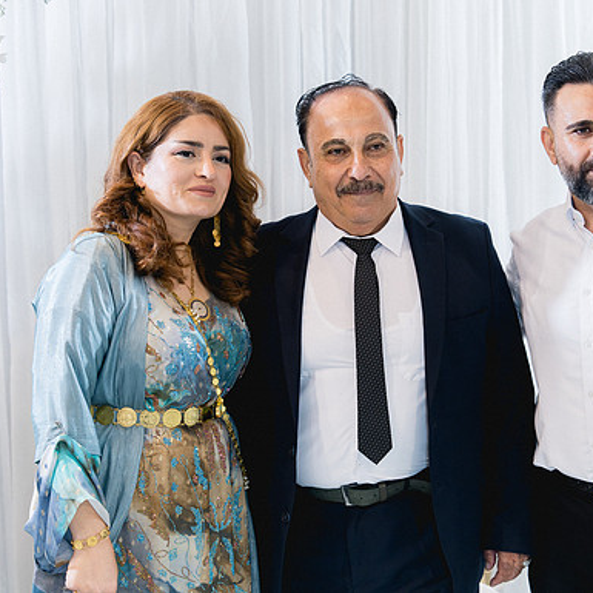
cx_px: 417
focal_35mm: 73
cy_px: 296
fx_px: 1415
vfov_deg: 23.7
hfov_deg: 23.5
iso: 800
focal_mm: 57
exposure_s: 1/160
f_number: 2.8
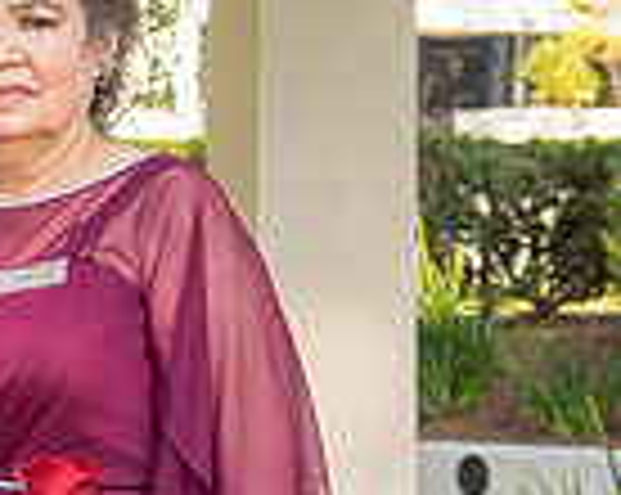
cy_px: 403
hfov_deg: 10.1
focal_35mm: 174
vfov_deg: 8.8
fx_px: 3193
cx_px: -680
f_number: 5.6
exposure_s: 1/200
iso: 400
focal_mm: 44
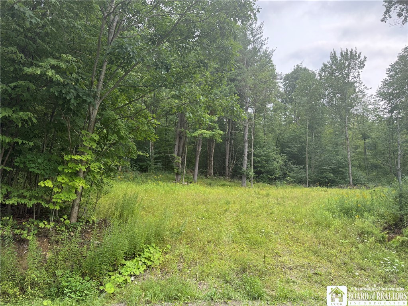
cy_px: 153
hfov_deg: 71.6
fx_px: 283
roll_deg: -1.8
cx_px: 204
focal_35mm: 24
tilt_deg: +8.7
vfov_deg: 56.8
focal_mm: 6.76
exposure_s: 1/868
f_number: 1.78
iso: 100
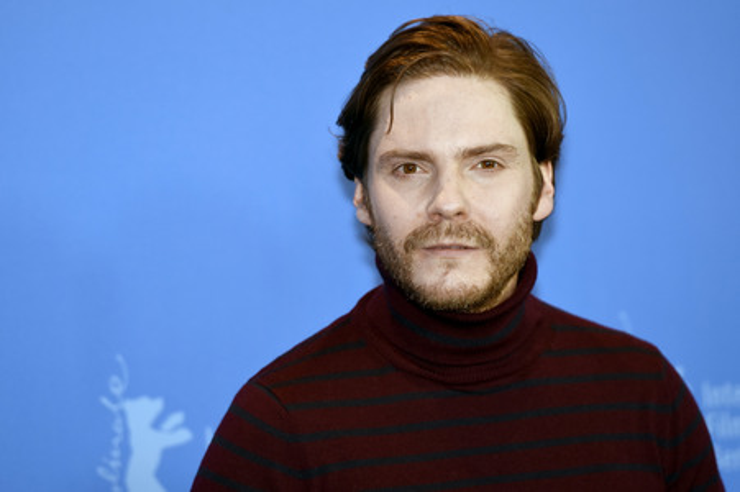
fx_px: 5854
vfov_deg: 4.8
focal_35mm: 285
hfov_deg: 7.2
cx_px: 370
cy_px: 246
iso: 640
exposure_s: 1/400
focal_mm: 190
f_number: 3.2
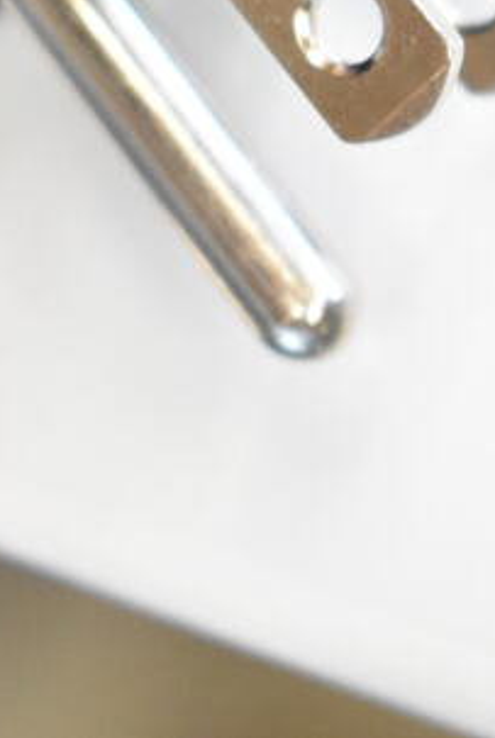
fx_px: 5108
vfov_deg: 8.1
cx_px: 215
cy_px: -373
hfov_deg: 5.5
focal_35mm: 249
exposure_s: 1/100
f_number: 5.6
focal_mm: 55
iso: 6400
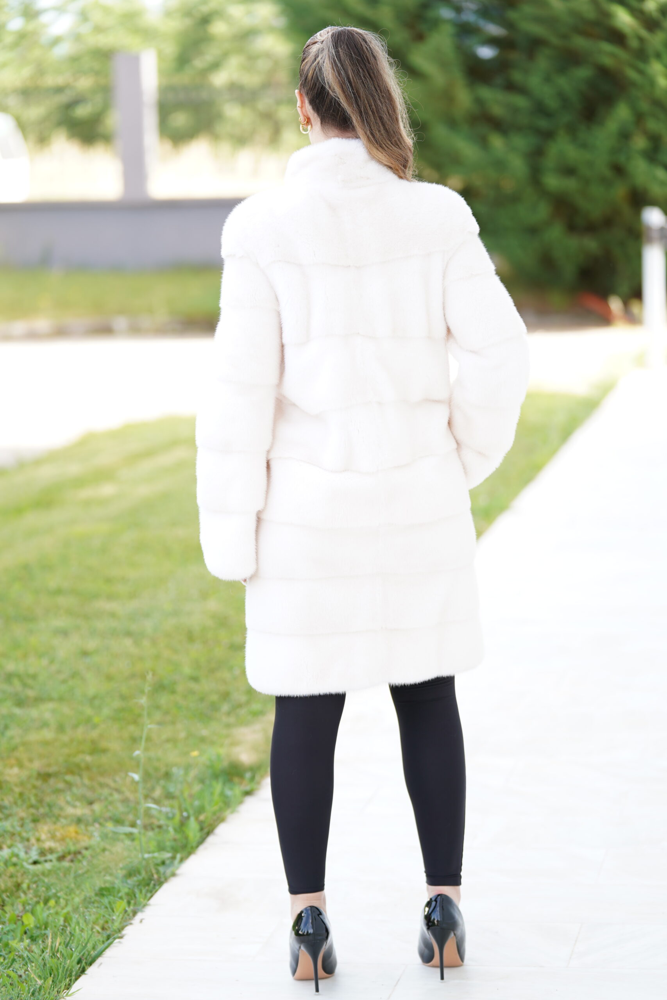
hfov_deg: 13.7
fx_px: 2779
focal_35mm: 100
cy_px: 500
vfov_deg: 20.4
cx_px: 334
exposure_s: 1/250
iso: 200
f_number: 2.8
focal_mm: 100
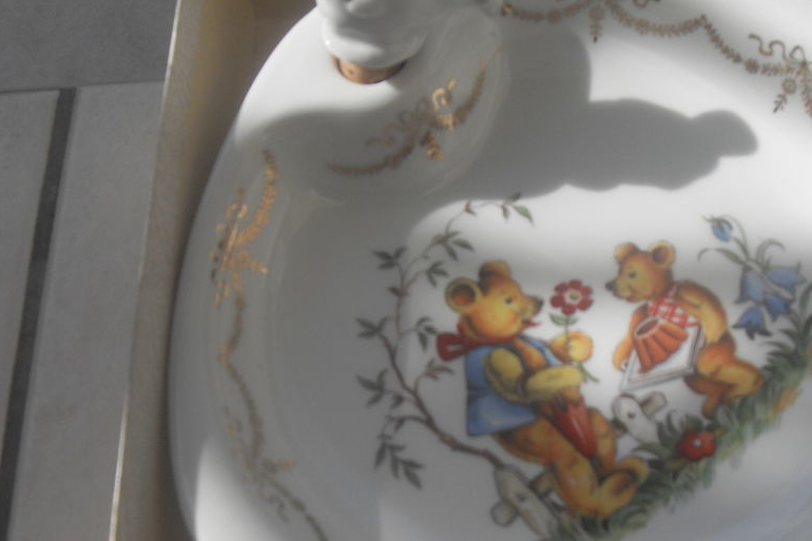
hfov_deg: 39.4
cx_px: 499
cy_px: 321
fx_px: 1127
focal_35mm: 50
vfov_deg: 26.9
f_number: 8.9
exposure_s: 1/125
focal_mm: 6.3
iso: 80
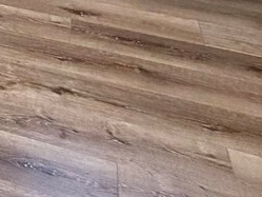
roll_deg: +0.4
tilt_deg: -1.6
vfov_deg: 12.5
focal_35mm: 90
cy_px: -287
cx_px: -280
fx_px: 682
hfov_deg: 16.2
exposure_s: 1/125
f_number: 2.2
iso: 50
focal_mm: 2.22
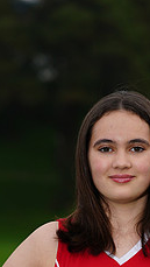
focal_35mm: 403
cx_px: 83
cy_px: 309
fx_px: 2846
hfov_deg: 3.0
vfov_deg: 5.3
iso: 200
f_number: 5
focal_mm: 152
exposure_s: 1/250
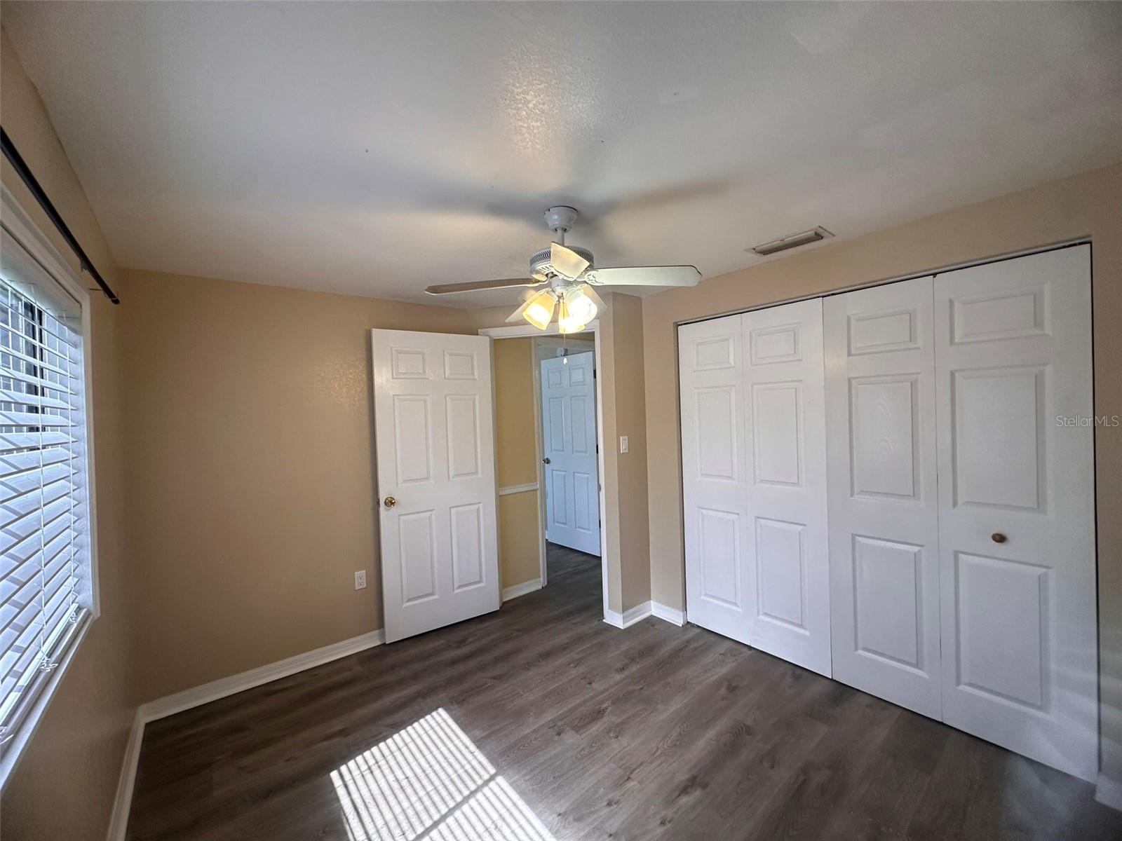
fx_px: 454
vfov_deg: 85.7
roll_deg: +2.0
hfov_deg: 102.1
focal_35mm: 14
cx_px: 561
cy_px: 420
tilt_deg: +0.2
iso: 160
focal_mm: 2.22
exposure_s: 1/120
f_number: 2.2
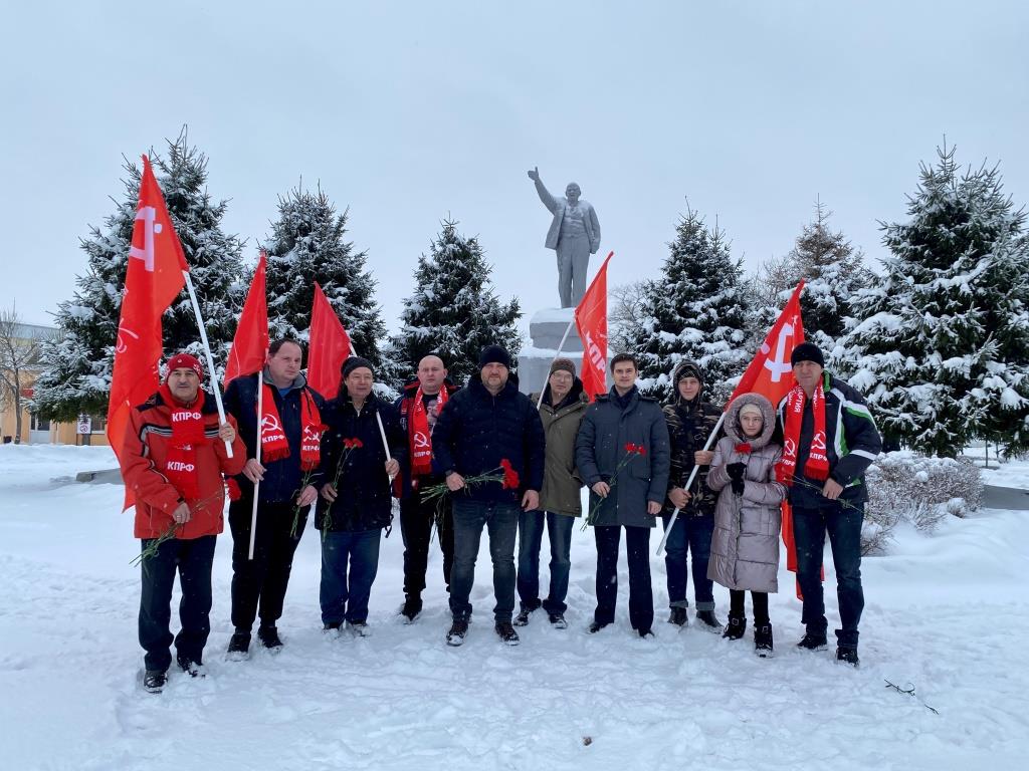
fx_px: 773
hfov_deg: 67.3
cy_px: 386
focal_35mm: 26
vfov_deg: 53.1
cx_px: 514
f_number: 1.8
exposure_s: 1/536
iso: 32
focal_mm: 4.25
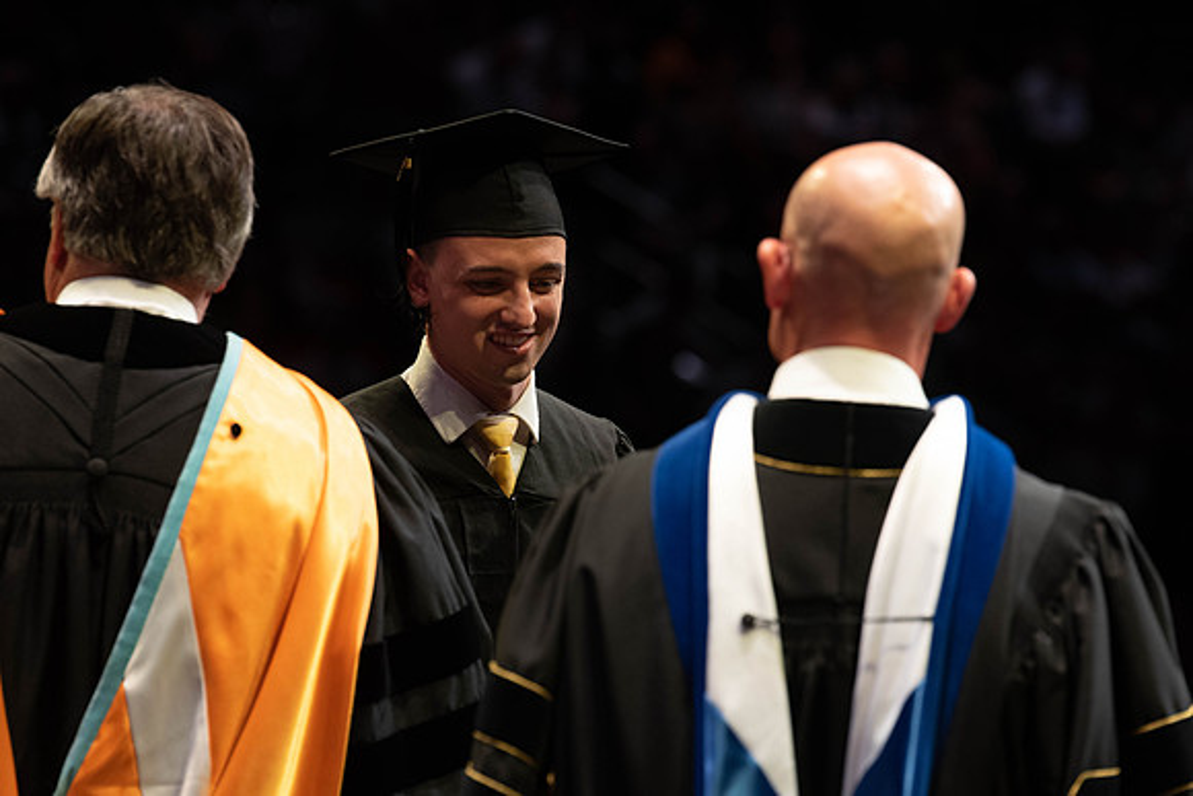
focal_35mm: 198
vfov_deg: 6.9
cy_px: 370
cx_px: 638
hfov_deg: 10.4
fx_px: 6562
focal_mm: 185
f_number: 4.5
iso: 1600
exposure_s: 1/320
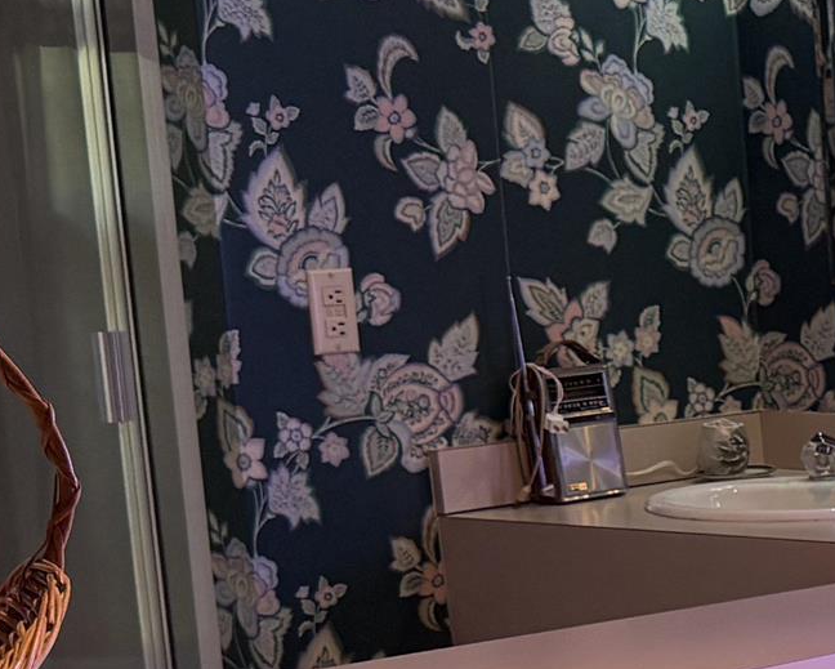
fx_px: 2744
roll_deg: +1.3
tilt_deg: -9.8
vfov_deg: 13.6
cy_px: 715
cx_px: 1345
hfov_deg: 15.6
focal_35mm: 111
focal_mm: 6.76
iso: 160
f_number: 1.78
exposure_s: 1/120
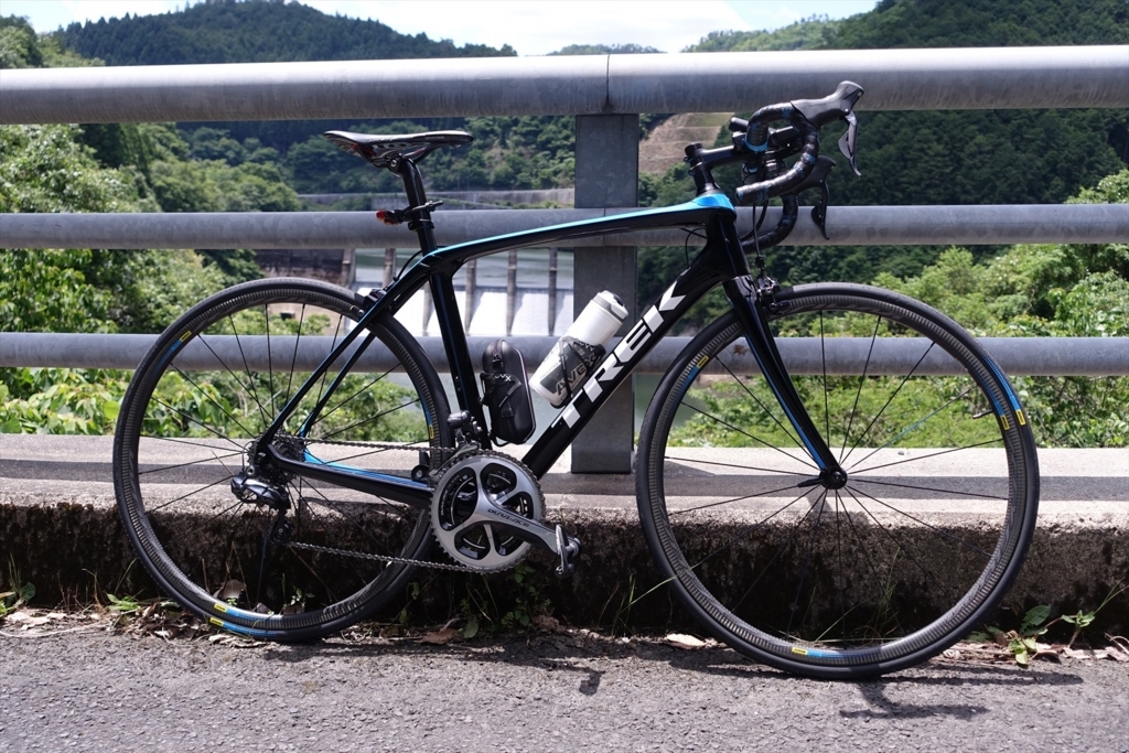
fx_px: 1160
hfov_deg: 51.9
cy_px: 376
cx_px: 564
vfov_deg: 36.0
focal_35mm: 37
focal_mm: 13.53
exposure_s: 1/60
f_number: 2.8
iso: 125
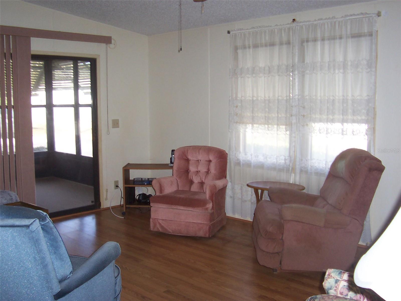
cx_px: 200
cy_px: 150
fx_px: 429
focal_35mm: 37
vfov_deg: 38.7
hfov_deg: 50.1
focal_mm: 5.6
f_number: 2.8
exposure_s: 1/60
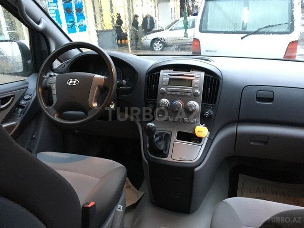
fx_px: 255
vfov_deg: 48.2
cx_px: 152
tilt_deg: -19.2
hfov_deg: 61.7
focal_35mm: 29
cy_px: 114
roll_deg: +4.1
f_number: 2.2
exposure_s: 1/17
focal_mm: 4.15
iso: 640
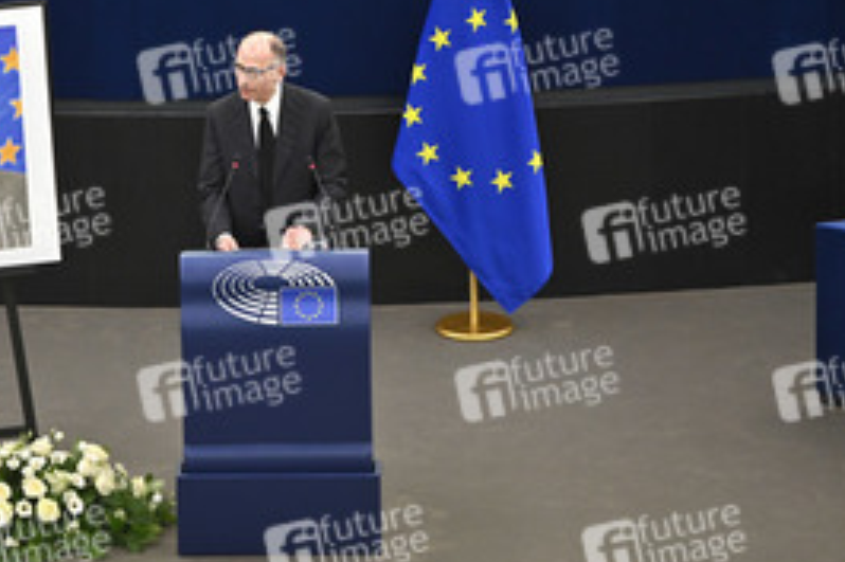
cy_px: 146
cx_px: 262
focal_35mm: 339
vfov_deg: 4.0
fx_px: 7952
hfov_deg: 6.1
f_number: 2.8
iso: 1000
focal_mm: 200
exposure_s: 1/400
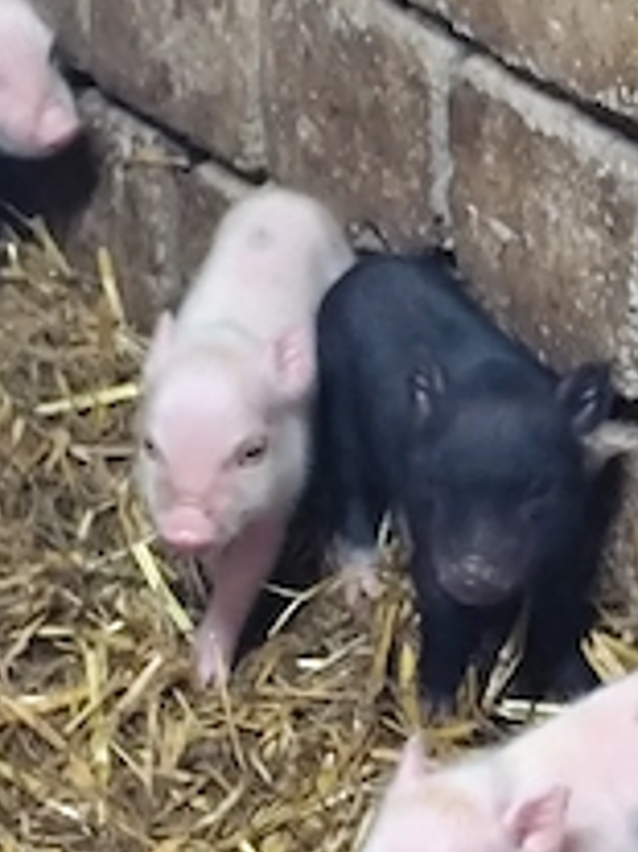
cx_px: 531
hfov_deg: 7.4
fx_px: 4945
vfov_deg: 9.8
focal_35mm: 201
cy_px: 679
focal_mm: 6.14
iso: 1600
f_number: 1.65
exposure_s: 1/20
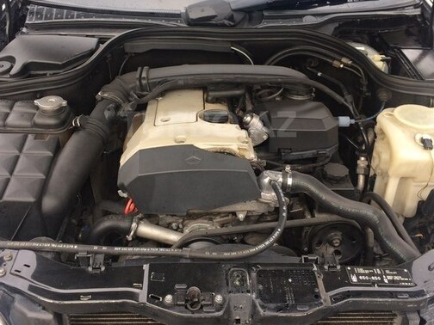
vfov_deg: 37.5
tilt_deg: -30.9
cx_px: 208
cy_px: 124
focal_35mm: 38
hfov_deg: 49.0
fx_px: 476
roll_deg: +0.5
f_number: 2.2
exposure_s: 1/50
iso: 40
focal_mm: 4.15
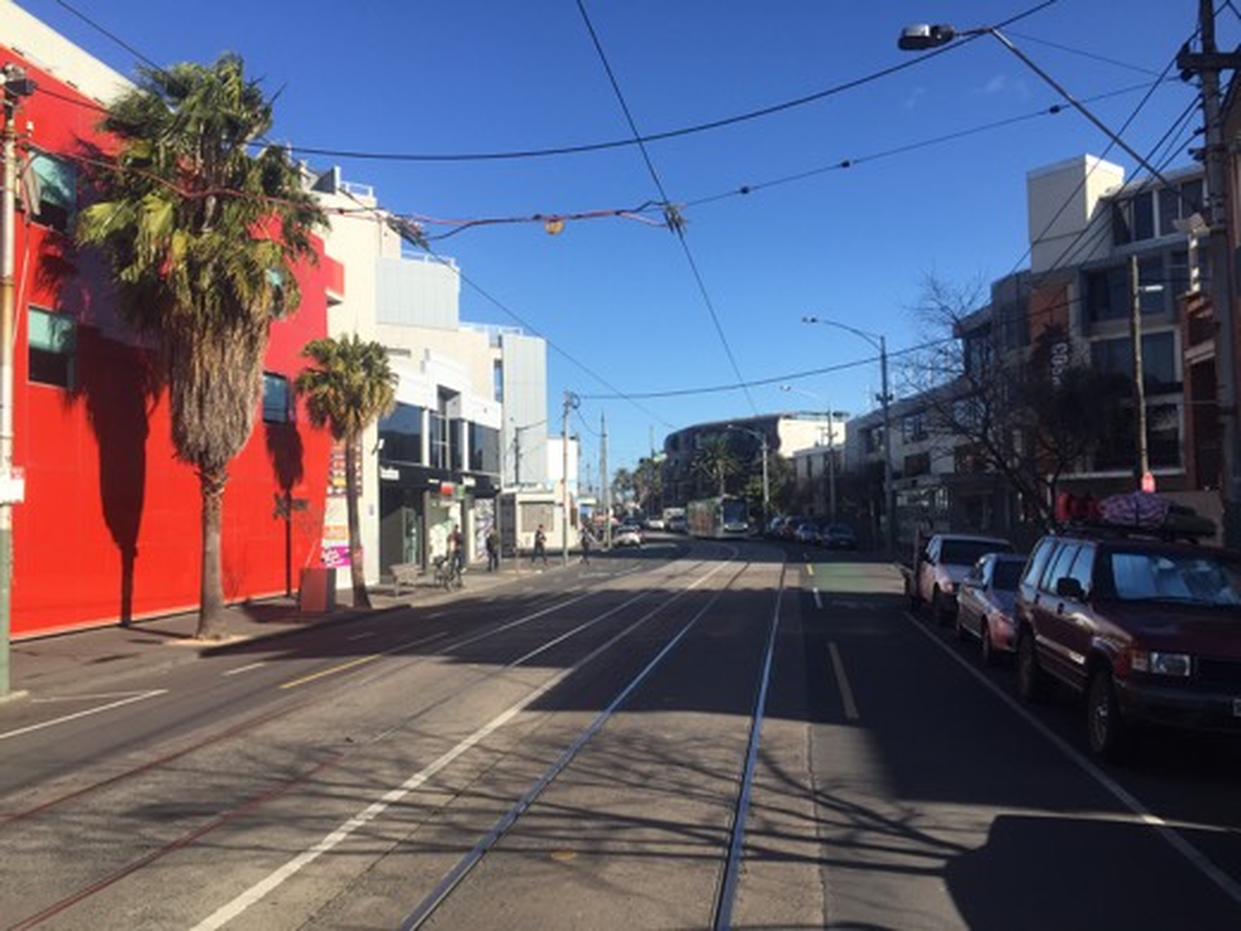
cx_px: 620
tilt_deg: +2.2
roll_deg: -0.1
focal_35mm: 29
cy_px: 466
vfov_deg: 48.2
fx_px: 1040
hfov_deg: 61.7
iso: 32
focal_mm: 4.15
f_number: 2.2
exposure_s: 1/1582
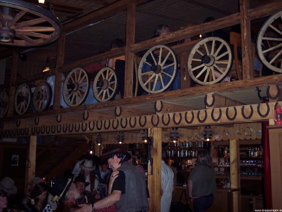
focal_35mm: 39
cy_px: 106
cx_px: 141
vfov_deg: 36.8
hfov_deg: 47.9
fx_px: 318
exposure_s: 1/60
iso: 100
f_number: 2.8
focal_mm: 8
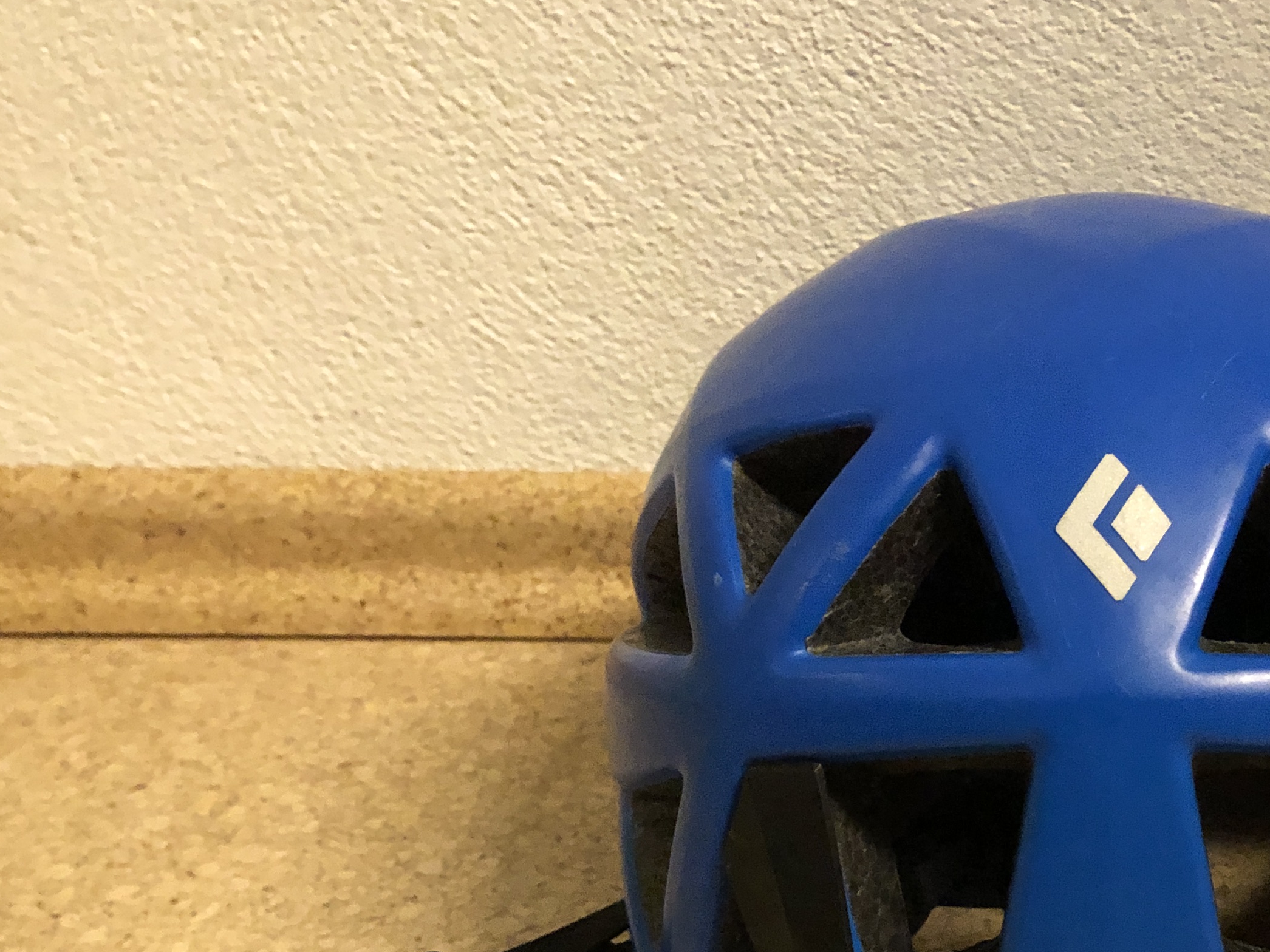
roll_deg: +0.5
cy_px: 679
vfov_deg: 26.8
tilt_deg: -31.4
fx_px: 1981
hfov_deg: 33.9
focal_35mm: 54
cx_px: 1102
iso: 100
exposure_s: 1/4
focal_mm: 3.99
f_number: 1.8
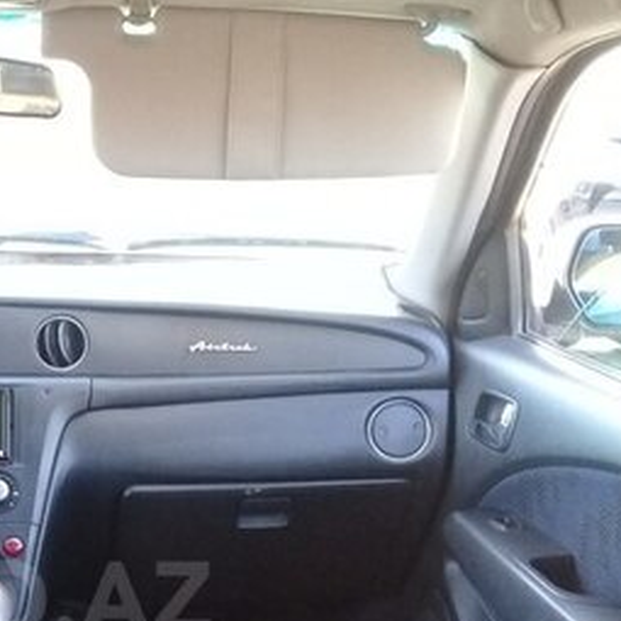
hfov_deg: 23.1
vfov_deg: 23.5
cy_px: 598
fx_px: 1441
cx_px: -39
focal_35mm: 71
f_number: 2.2
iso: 125
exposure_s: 1/33
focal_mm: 3.3
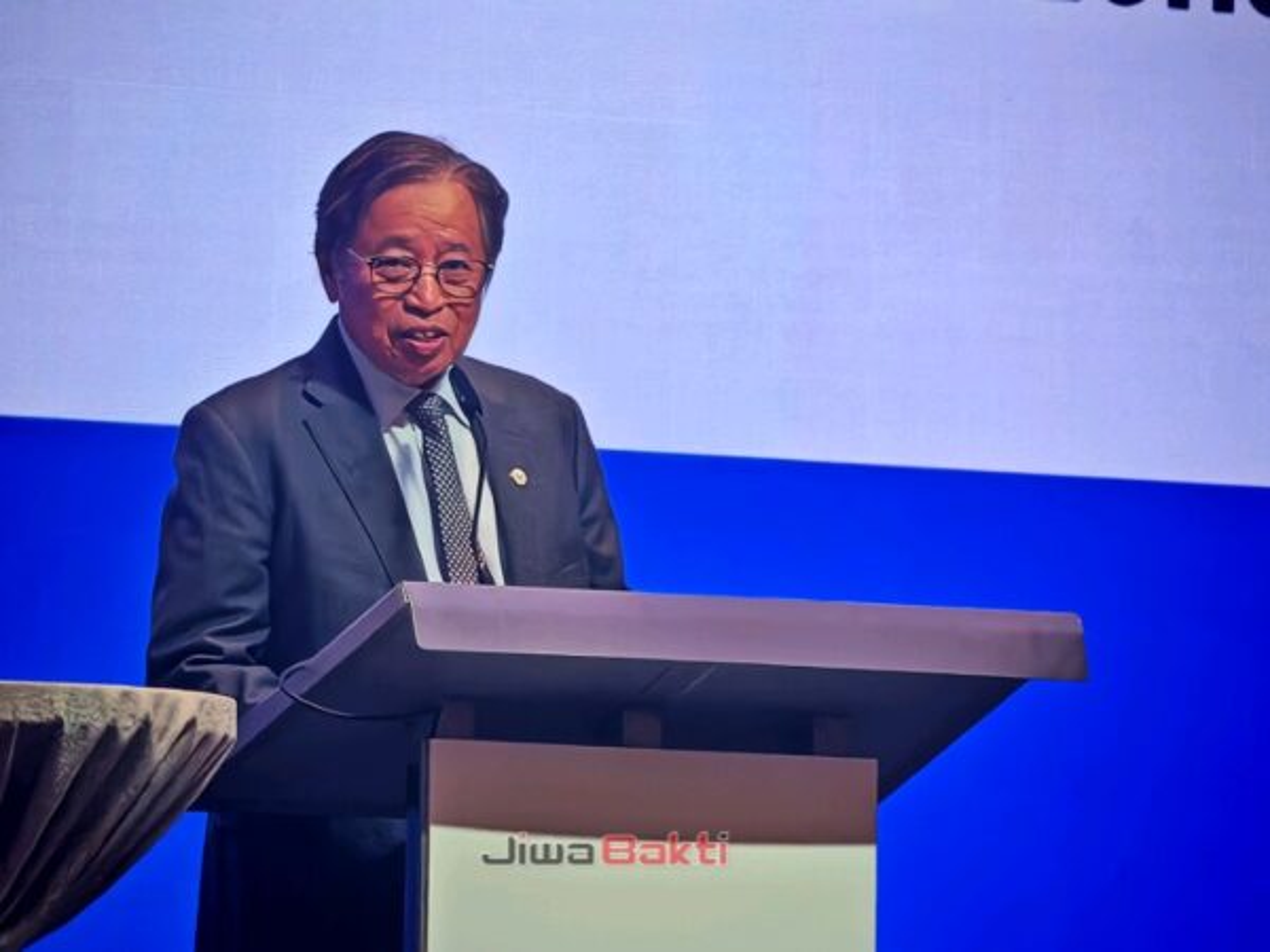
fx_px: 16987
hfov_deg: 4.3
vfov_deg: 3.2
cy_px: 476
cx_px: 635
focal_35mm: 463
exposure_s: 1/50
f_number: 2.6
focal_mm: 15.38
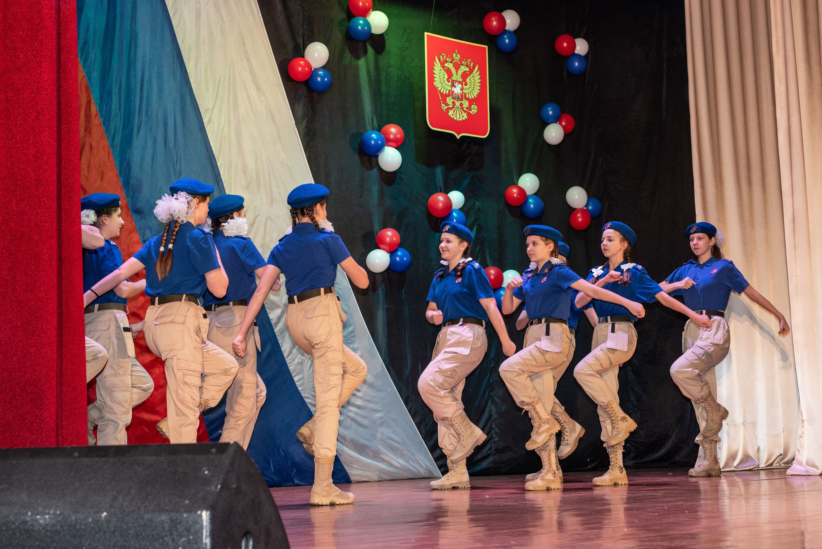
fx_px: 1360
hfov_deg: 33.5
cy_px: 311
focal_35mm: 60
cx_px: 489
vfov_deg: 22.8
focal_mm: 50
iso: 800
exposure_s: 1/200
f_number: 7.1
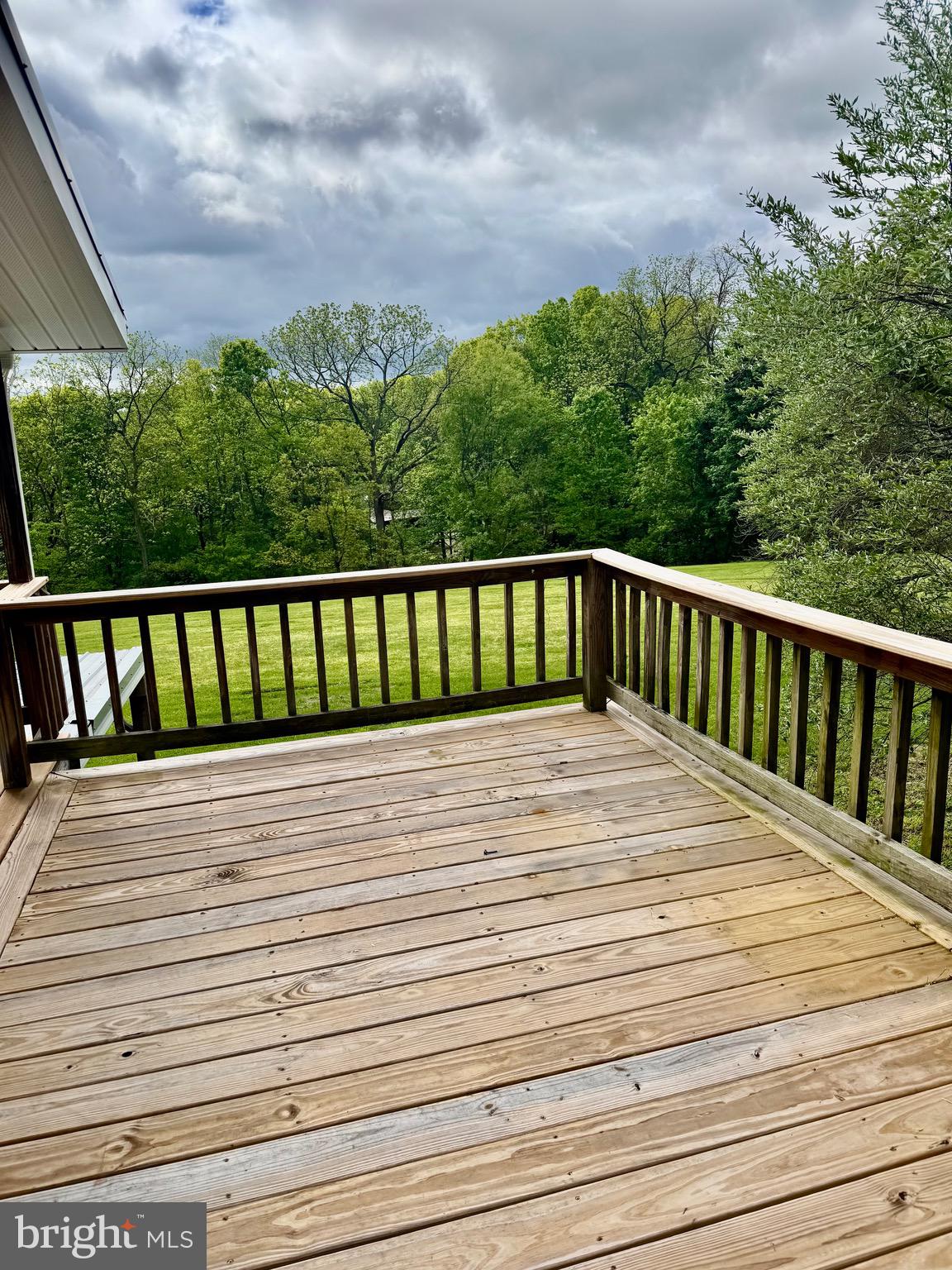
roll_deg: +3.2
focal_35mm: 24
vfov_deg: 71.6
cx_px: 476
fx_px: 880
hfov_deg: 56.8
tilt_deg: -12.8
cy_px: 635
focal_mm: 6.76
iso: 80
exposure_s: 1/4950
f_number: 1.78
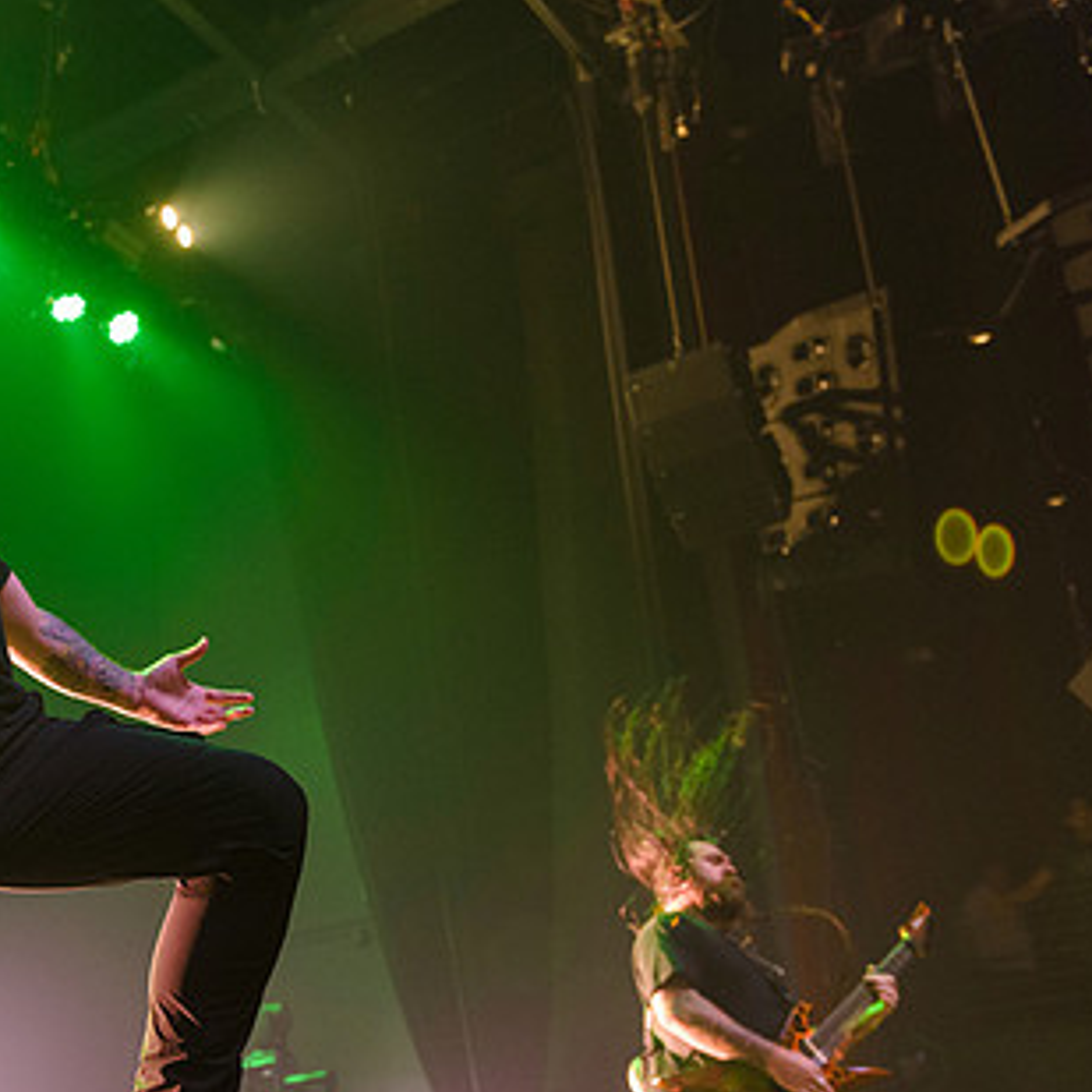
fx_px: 1820
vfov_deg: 33.3
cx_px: 187
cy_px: 624
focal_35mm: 51
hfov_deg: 32.3
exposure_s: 1/250
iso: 3200
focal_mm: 32
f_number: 3.5
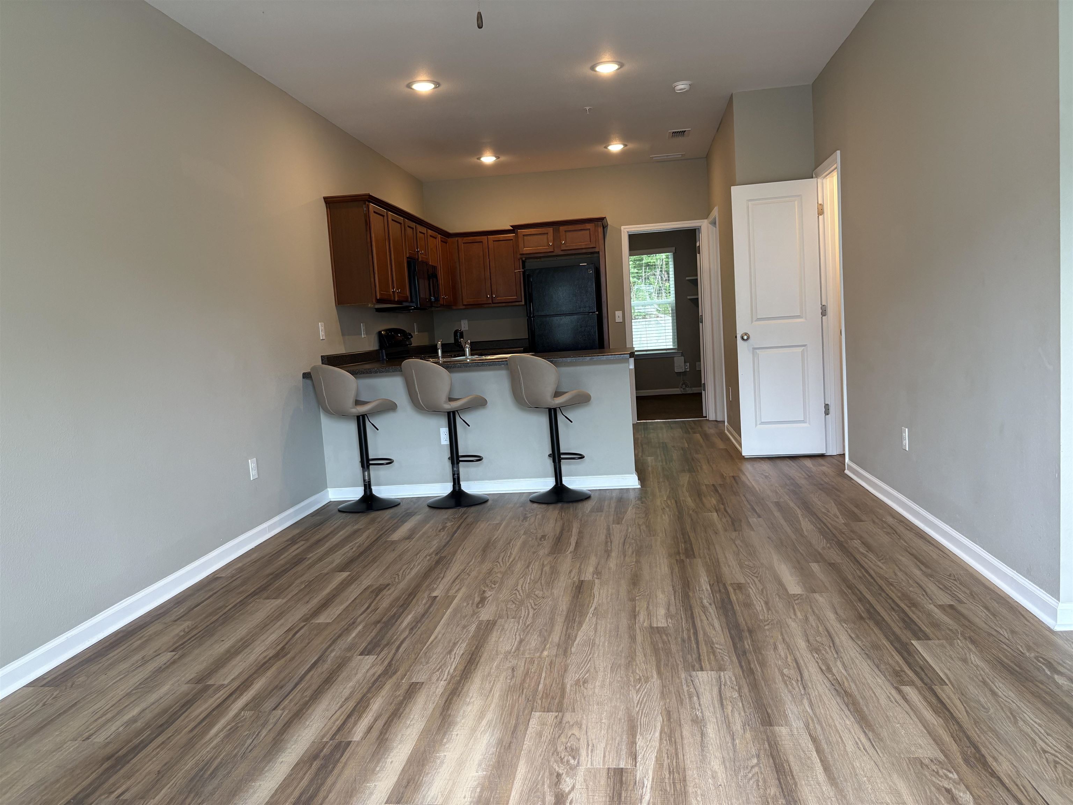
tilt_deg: -5.0
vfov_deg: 53.1
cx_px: 536
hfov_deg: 67.3
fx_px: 806
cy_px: 402
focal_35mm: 26
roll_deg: +4.5
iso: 125
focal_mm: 5.96
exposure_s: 1/120
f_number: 1.6
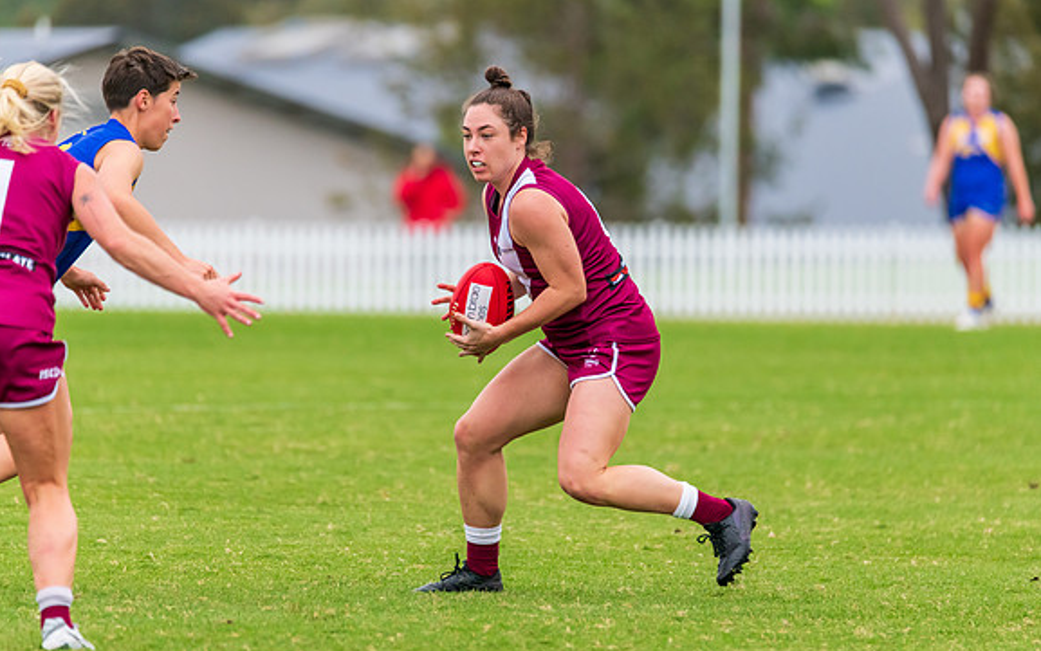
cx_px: 520
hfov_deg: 4.1
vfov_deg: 2.6
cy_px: 333
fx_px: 14530
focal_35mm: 512
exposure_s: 1/1250
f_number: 6.3
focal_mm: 500
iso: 1600
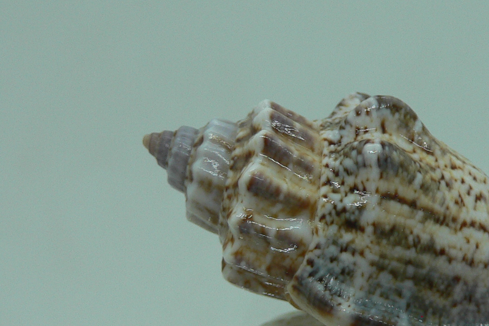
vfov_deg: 20.1
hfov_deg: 29.6
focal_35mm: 67
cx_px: 372
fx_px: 910
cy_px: 250
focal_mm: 4.6
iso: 80
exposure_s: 1/60
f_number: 2.8
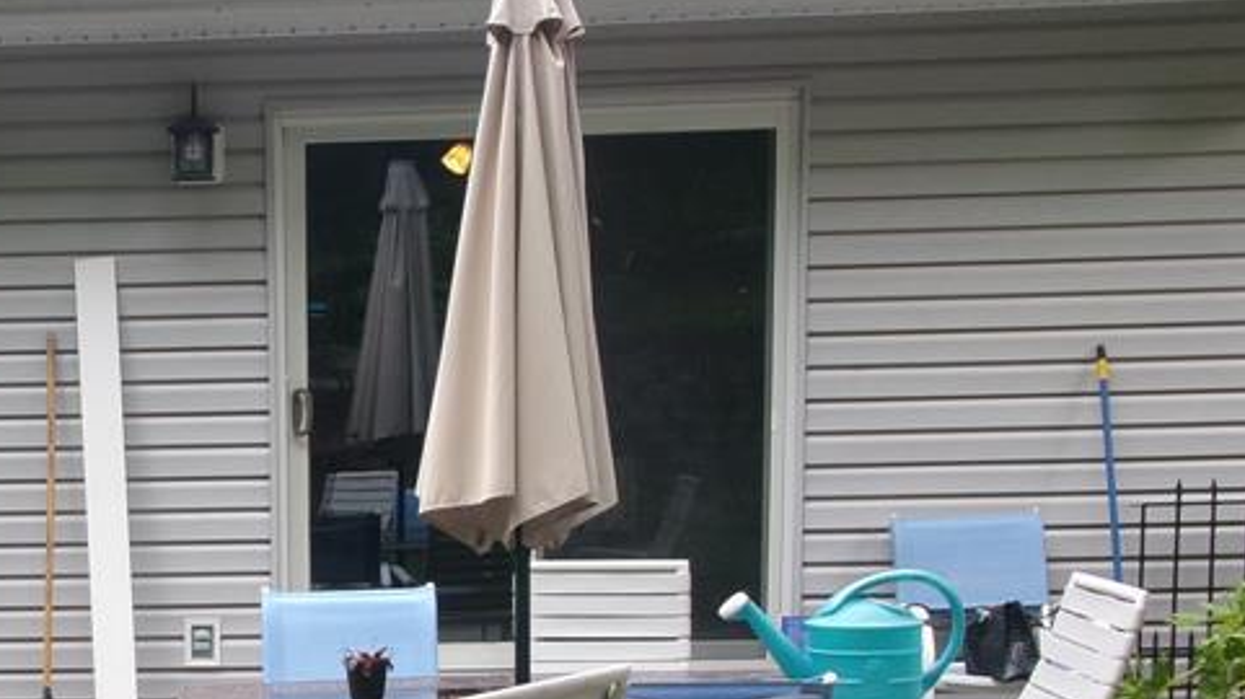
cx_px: 129
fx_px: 2145
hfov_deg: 30.9
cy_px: 686
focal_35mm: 65
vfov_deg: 18.1
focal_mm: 5.1
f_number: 3.9
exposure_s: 1/85
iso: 100
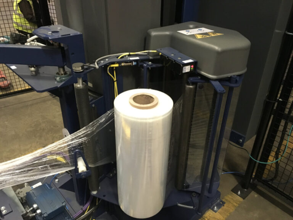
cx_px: 146
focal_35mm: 29
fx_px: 245
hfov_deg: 61.7
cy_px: 110
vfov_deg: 48.2
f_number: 2.2
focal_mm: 4.2
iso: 200
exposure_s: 1/25
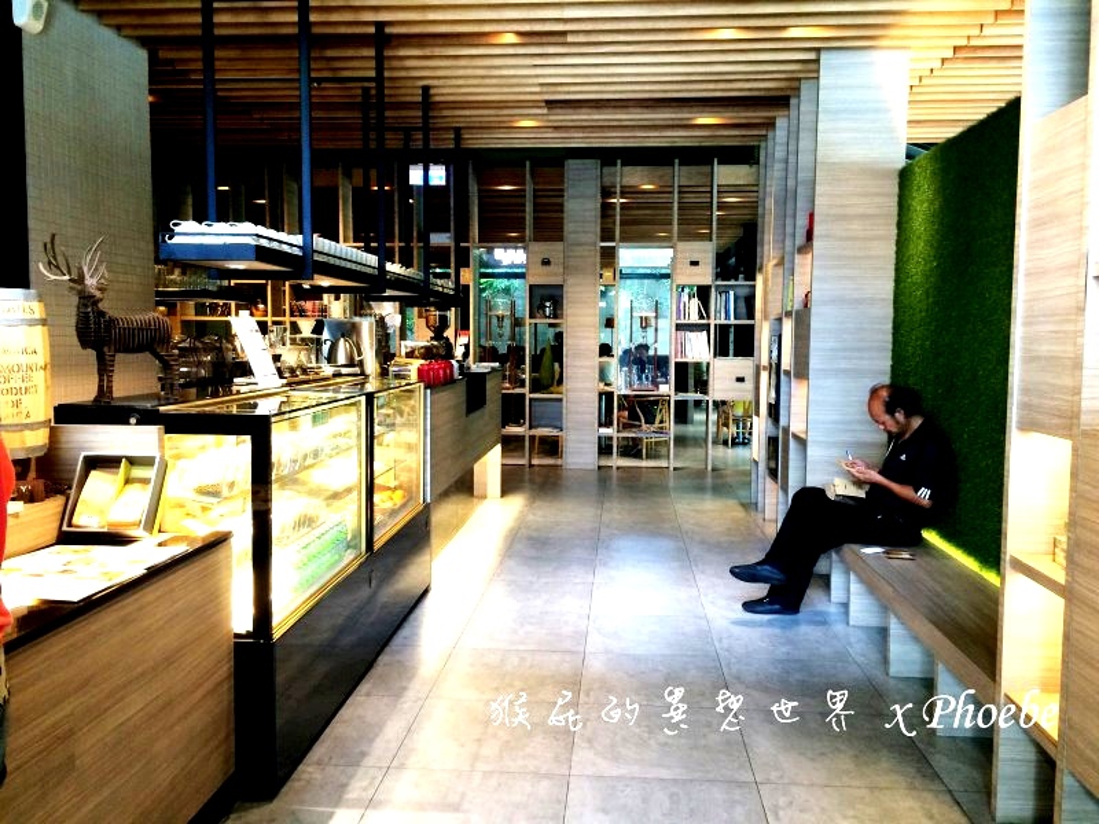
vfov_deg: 48.2
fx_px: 921
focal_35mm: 29
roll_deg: -0.9
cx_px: 550
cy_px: 412
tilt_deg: -4.1
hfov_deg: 61.7
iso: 125
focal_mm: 4.15
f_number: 2.2
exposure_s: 1/30
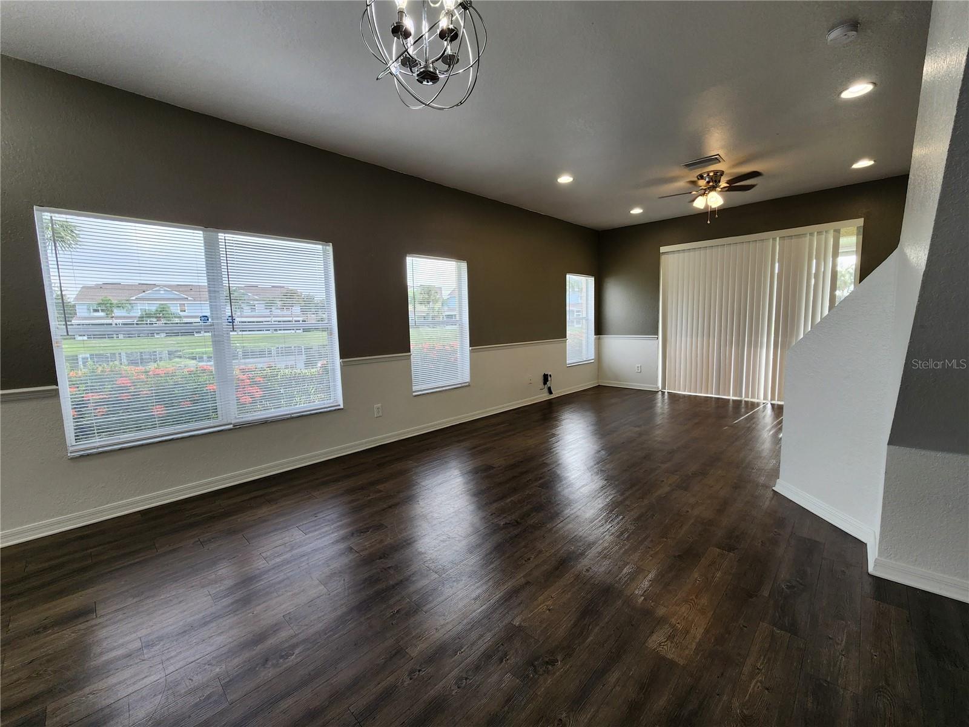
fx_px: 364
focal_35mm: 13
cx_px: 484
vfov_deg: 89.9
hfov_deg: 106.2
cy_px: 364
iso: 100
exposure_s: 1/120
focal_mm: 2.2
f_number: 2.2
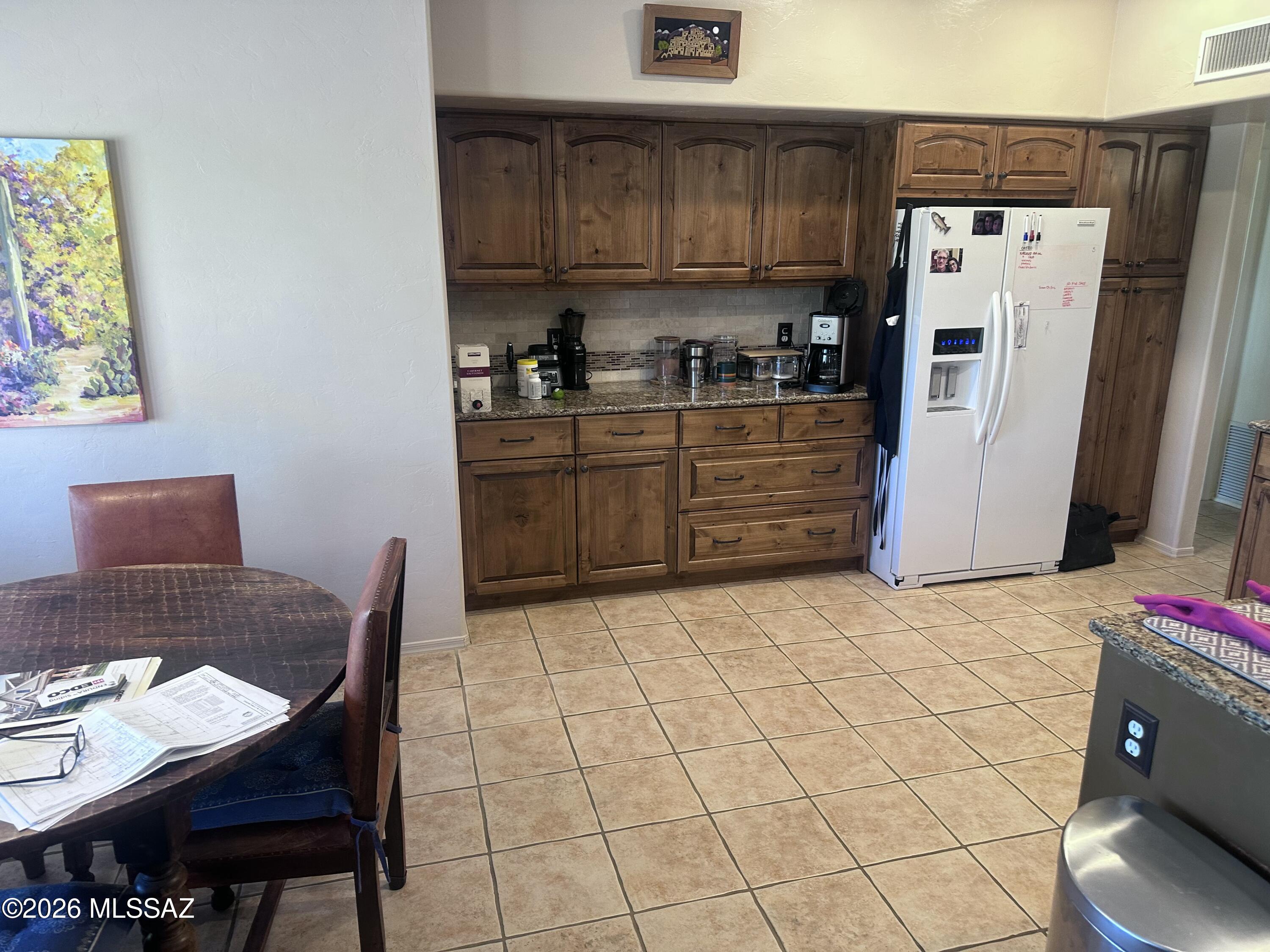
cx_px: 635
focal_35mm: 24
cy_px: 476
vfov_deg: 56.8
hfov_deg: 71.6
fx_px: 881
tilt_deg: -16.1
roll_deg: -1.2
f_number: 1.78
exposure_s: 1/60
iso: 160
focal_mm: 6.86
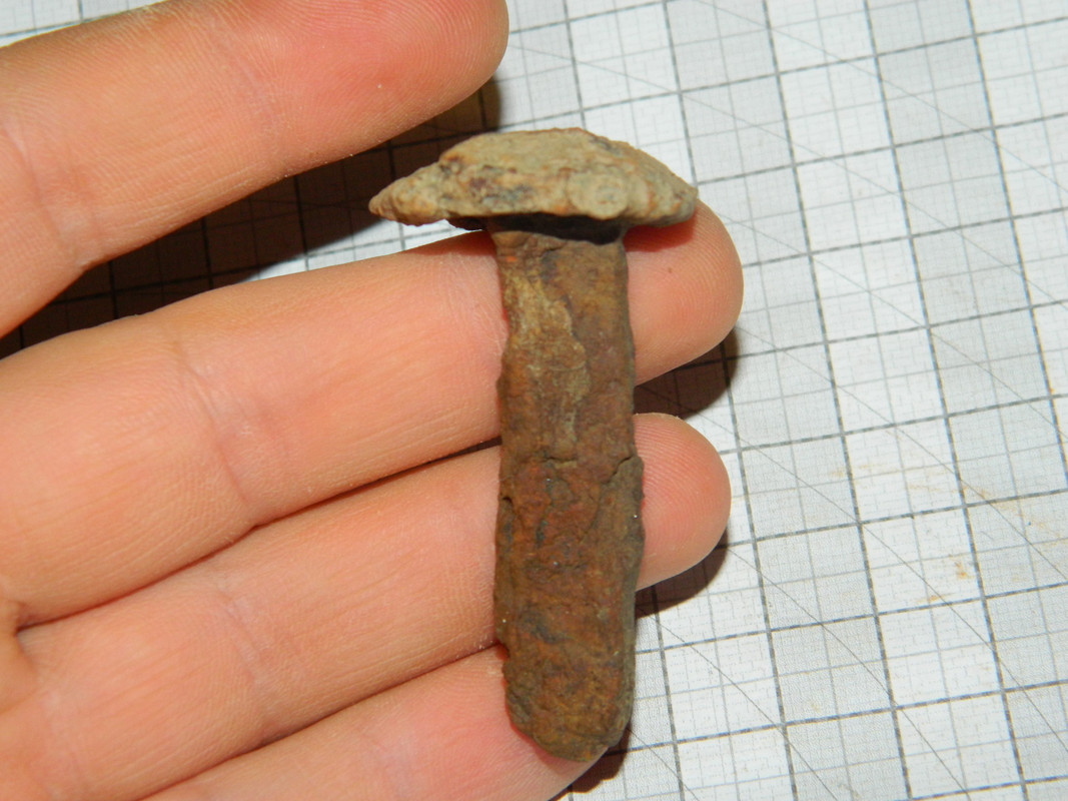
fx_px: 3177
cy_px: 400
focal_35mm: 103
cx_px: 534
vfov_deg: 14.4
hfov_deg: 19.1
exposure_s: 1/60
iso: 200
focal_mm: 18.6
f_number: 4.5
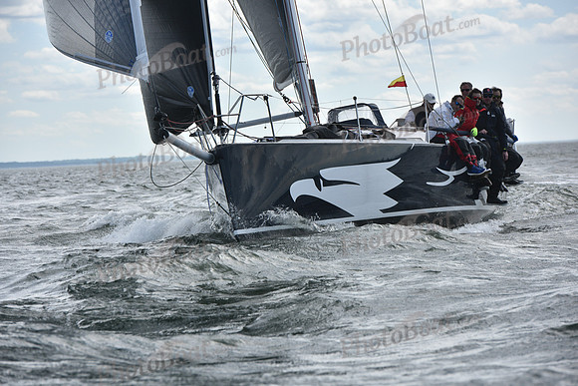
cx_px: 289
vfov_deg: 7.2
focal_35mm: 190
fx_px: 3051
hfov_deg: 10.8
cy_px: 193
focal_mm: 190
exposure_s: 1/1000
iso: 320
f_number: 8
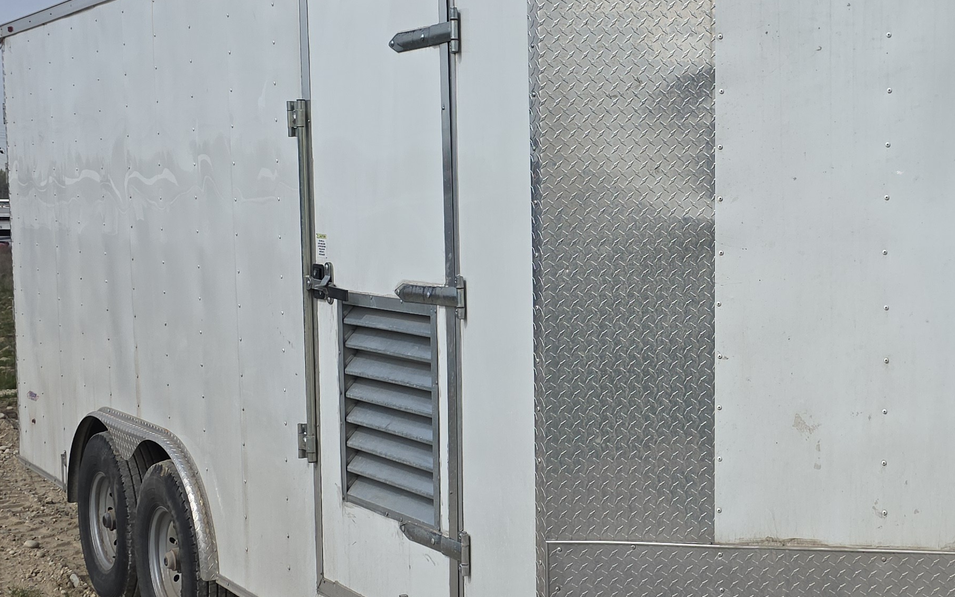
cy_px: 314
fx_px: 1406
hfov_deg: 36.8
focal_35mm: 54
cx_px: 696
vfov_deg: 24.0
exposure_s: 1/1559
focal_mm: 6.3
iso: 12
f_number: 1.7
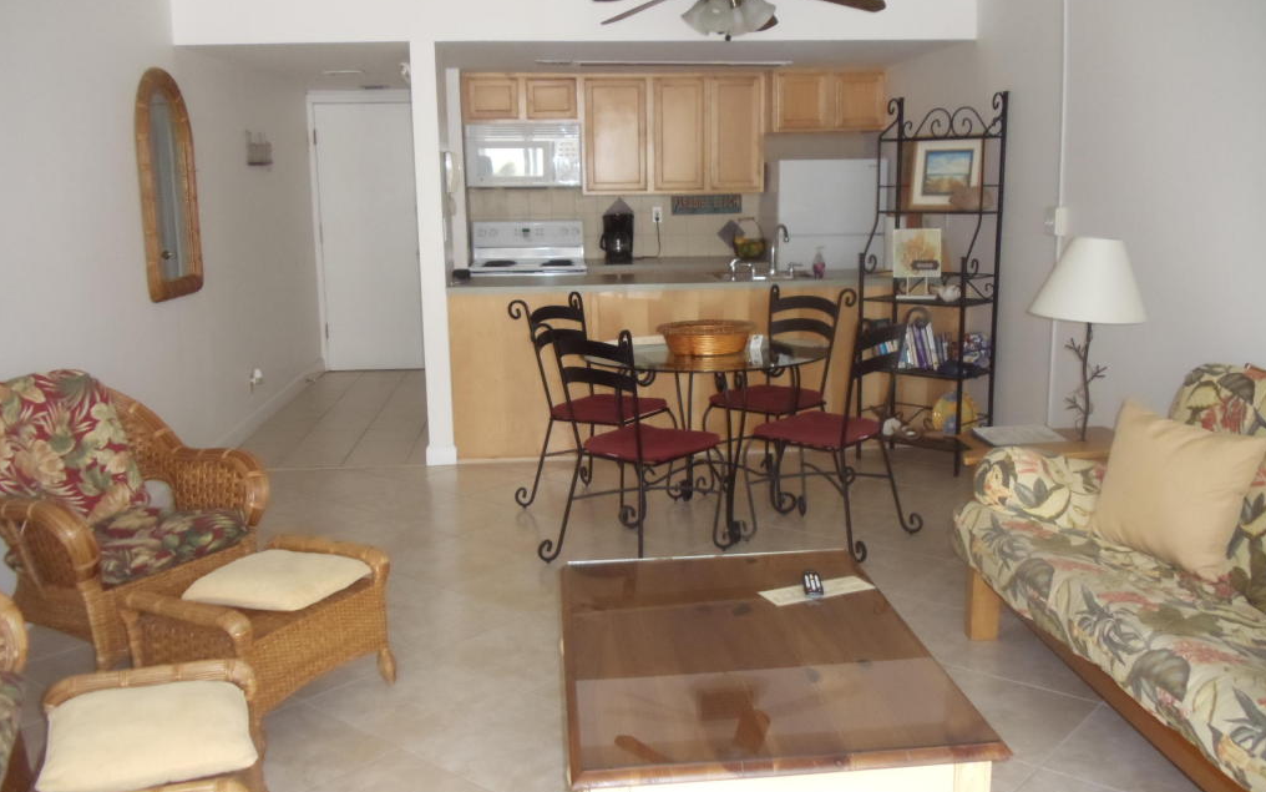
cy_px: 432
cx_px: 634
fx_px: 1622
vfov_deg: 27.4
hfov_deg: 42.6
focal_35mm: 47
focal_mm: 6
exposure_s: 1/30
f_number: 3.5
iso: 400
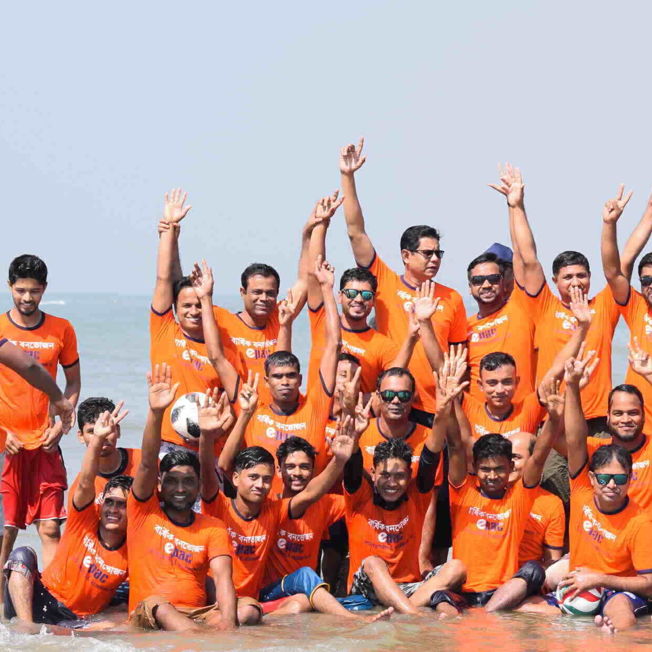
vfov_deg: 10.9
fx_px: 3431
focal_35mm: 161
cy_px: 354
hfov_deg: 10.8
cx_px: 514
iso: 200
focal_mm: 70
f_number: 6.3
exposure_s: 1/640
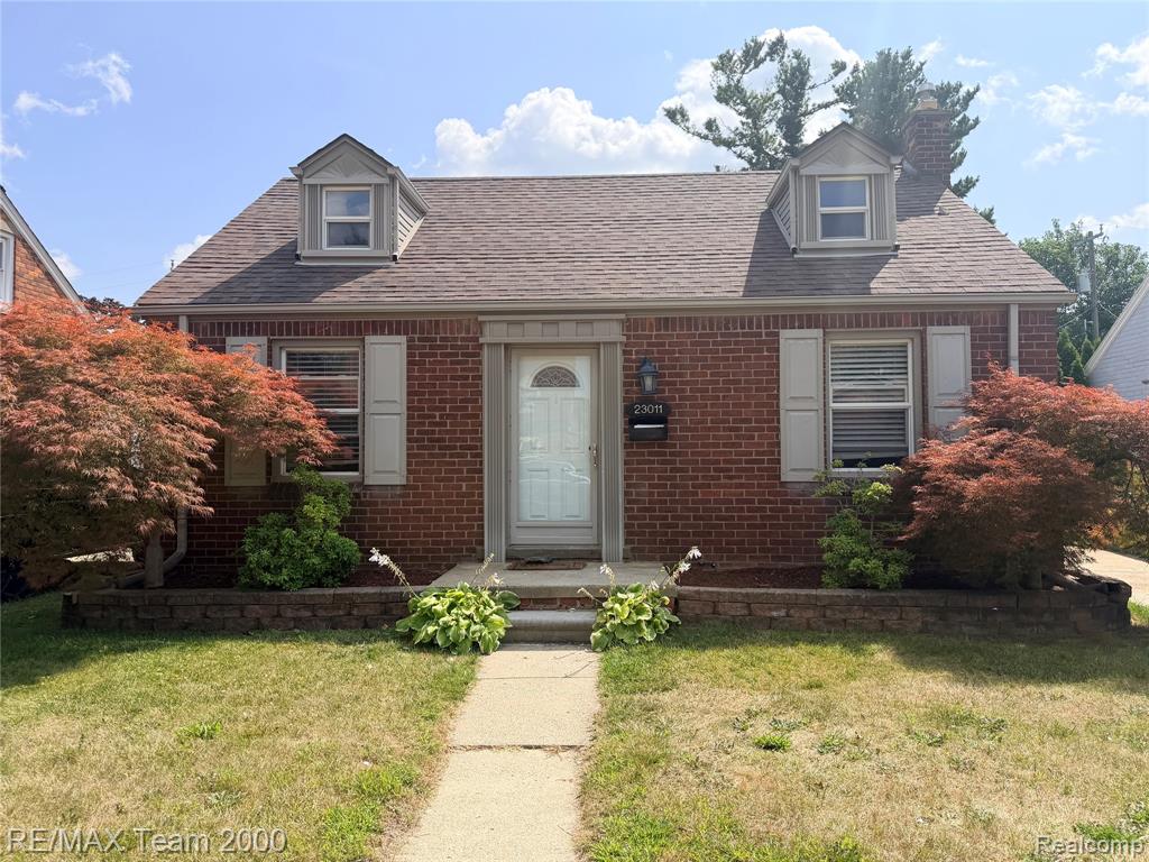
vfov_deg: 56.8
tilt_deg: +2.6
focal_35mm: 24
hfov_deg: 71.6
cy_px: 431
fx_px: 797
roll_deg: +0.2
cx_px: 574
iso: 100
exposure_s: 1/4673
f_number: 1.78
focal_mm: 6.76
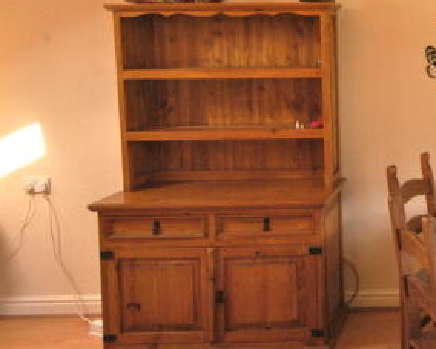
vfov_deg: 28.7
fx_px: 671
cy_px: 85
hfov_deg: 32.1
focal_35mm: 52
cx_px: 471
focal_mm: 16
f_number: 5.3
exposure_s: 1/60
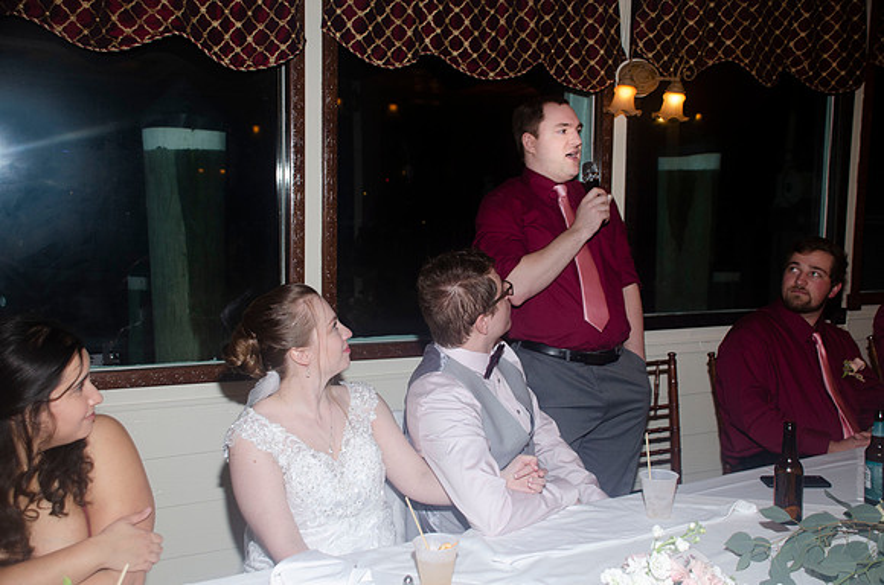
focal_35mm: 39
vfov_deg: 34.1
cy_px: 292
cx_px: 442
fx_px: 956
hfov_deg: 49.6
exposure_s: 1/60
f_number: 3.8
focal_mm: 26
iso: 400
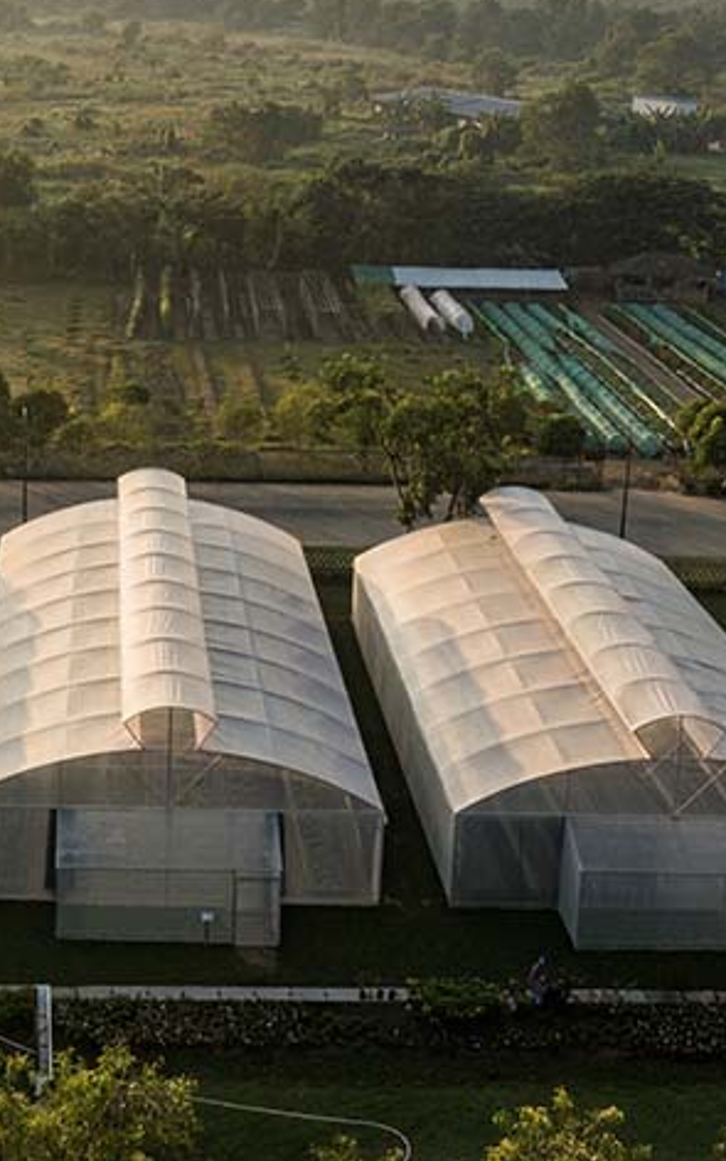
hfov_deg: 21.8
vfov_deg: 34.9
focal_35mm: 58
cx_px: 66
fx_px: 1836
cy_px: 416
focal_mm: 10.26
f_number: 10
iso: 200
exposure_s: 1/160
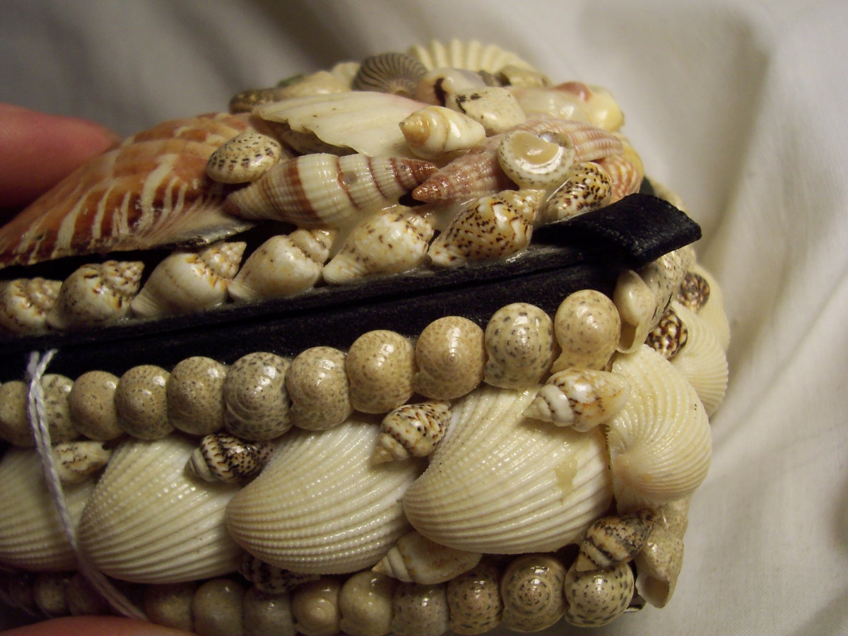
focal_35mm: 37
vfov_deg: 38.7
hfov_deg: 50.1
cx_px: 424
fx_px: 906
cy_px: 318
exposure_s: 1/500
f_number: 2.8
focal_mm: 5.6
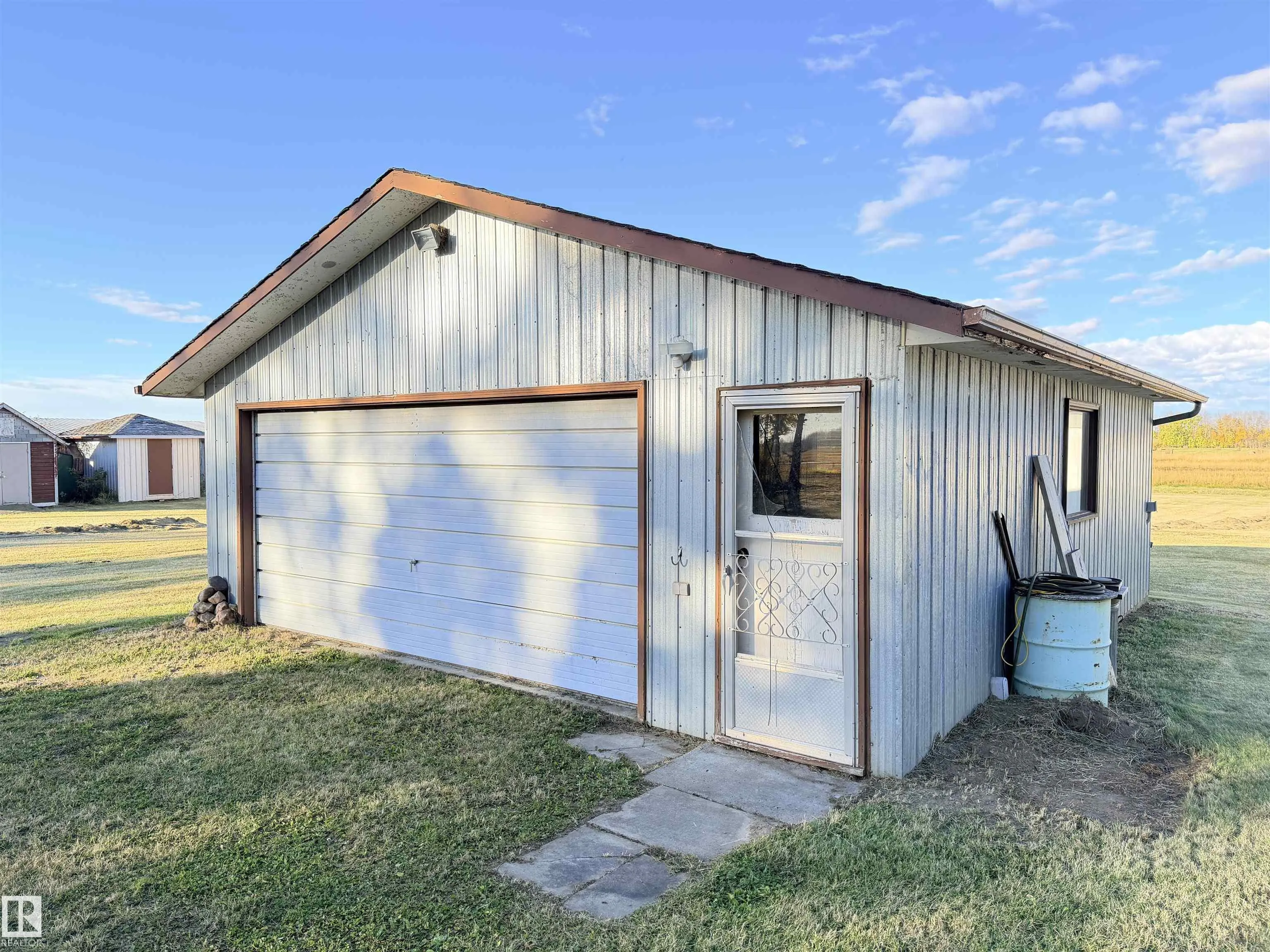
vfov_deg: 56.8
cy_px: 476
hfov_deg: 71.6
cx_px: 635
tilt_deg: -3.1
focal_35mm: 24
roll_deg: -0.2
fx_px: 881
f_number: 1.78
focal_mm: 6.76
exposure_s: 1/563
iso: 100
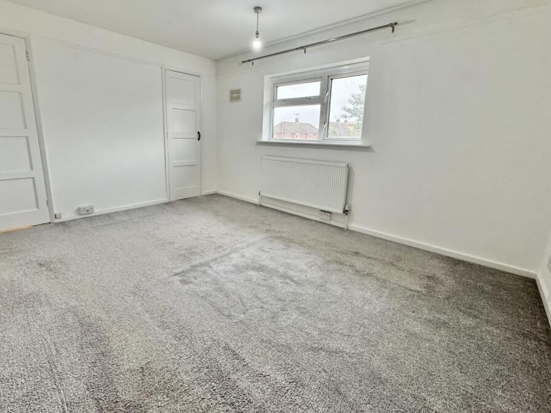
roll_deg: -1.1
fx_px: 255
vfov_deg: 77.9
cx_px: 251
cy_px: 188
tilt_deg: -11.8
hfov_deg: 94.3
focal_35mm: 16
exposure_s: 1/99
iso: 250
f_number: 2.2
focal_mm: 2.22
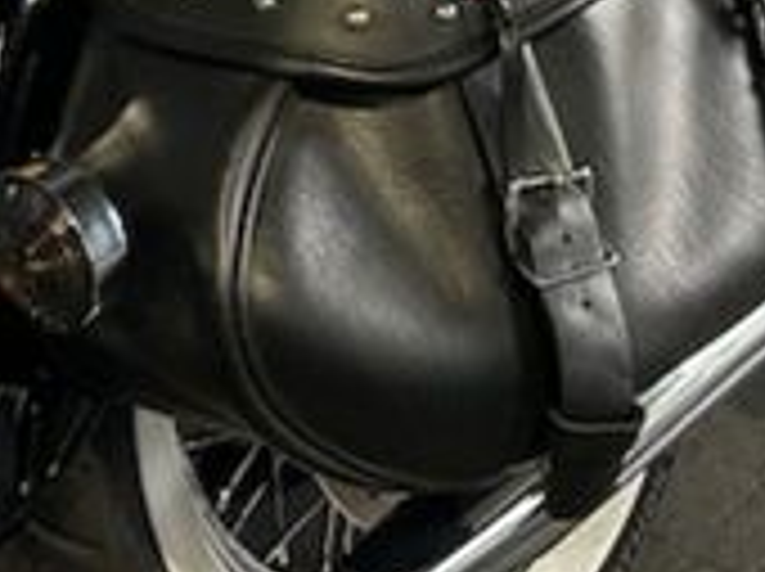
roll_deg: -1.8
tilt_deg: -18.4
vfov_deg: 14.3
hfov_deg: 19.8
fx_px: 2163
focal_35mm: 98
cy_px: -203
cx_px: 644
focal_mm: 5.7
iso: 125
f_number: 1.5
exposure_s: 1/121
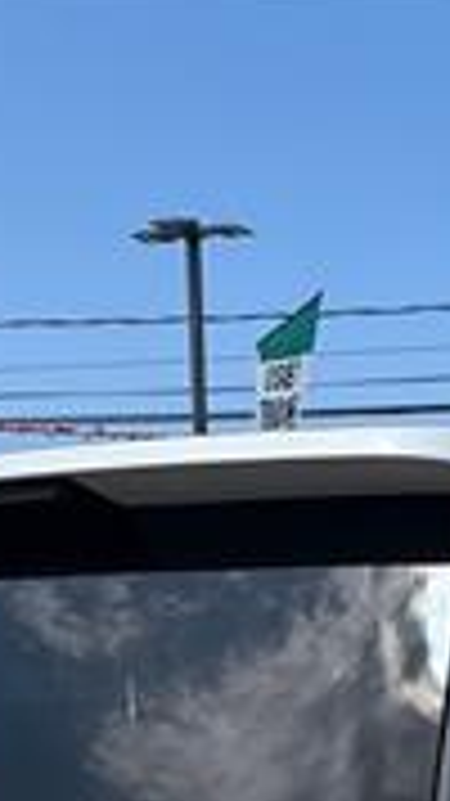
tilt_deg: -9.3
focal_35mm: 102
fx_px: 2166
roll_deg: +3.2
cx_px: 580
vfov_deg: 19.3
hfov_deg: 11.6
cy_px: 1053
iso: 64
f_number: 1.6
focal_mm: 5.96
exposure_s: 1/5814
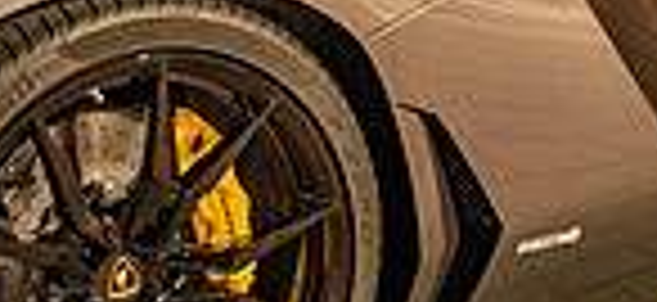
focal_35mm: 165
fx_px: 2757
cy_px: -214
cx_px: 378
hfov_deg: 13.6
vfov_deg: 6.2
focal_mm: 35
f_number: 2.8
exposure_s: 1/13
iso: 4500
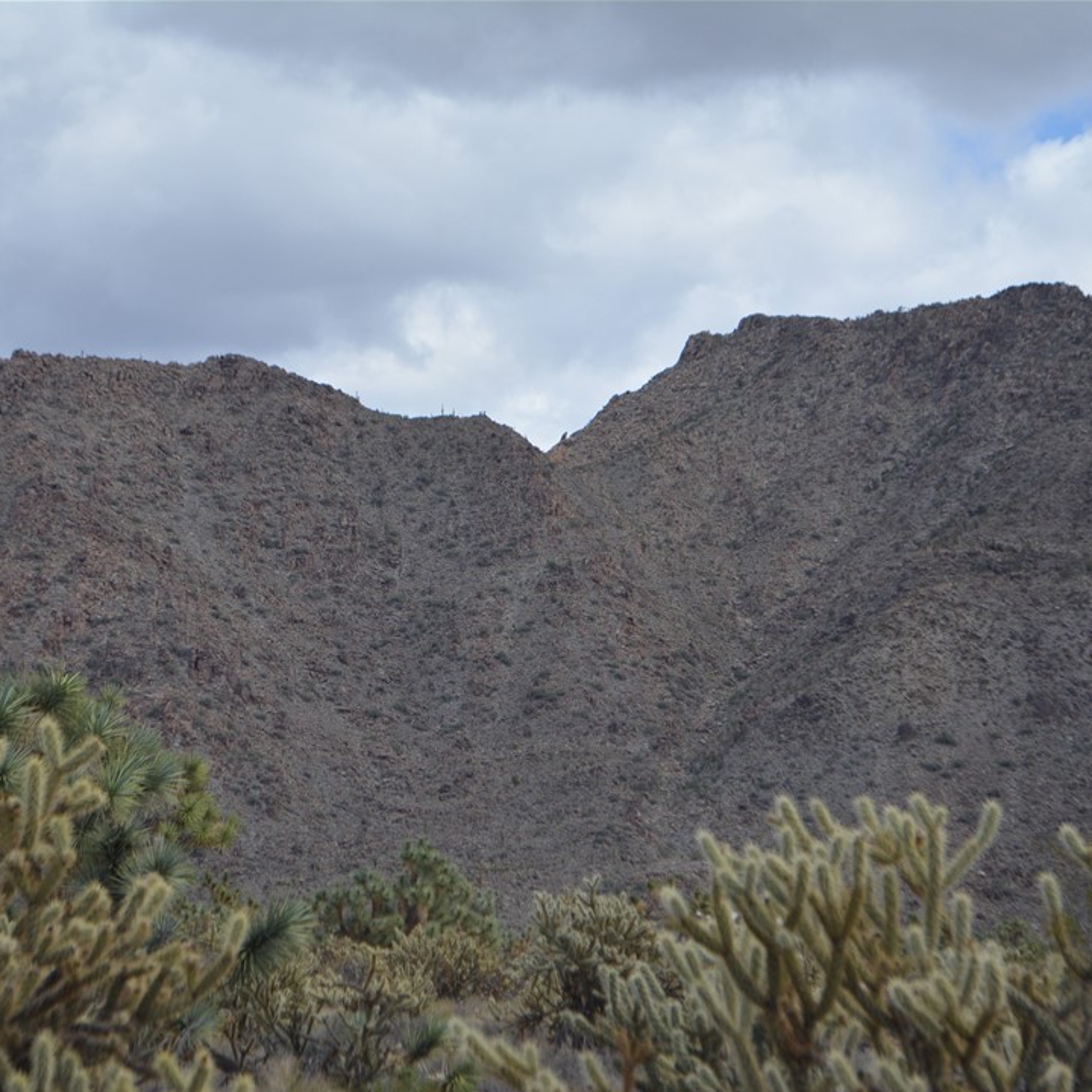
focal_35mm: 106
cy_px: 548
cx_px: 455
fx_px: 3770
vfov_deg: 16.5
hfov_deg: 16.5
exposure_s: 1/1600
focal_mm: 55
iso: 400
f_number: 6.3
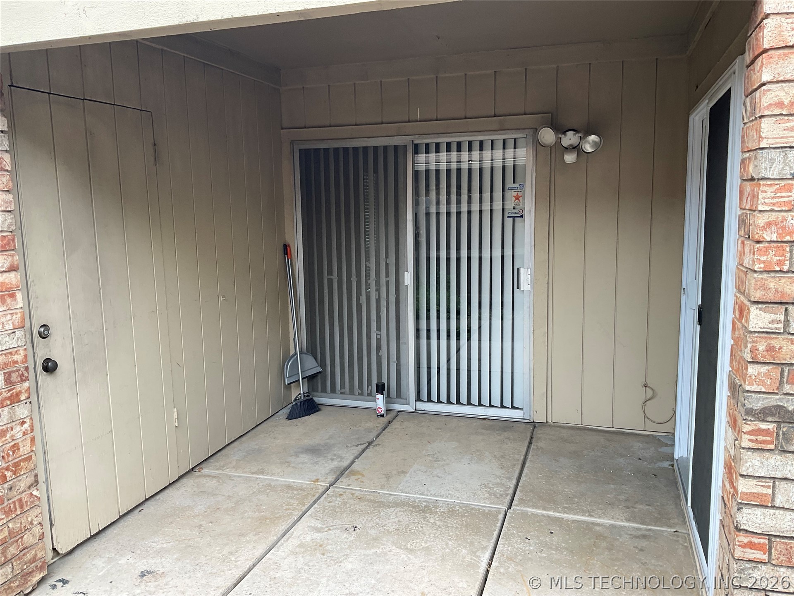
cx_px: 397
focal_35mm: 29
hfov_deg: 61.7
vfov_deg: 48.2
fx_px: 665
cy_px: 298
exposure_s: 1/122
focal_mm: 3
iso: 20
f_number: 1.8
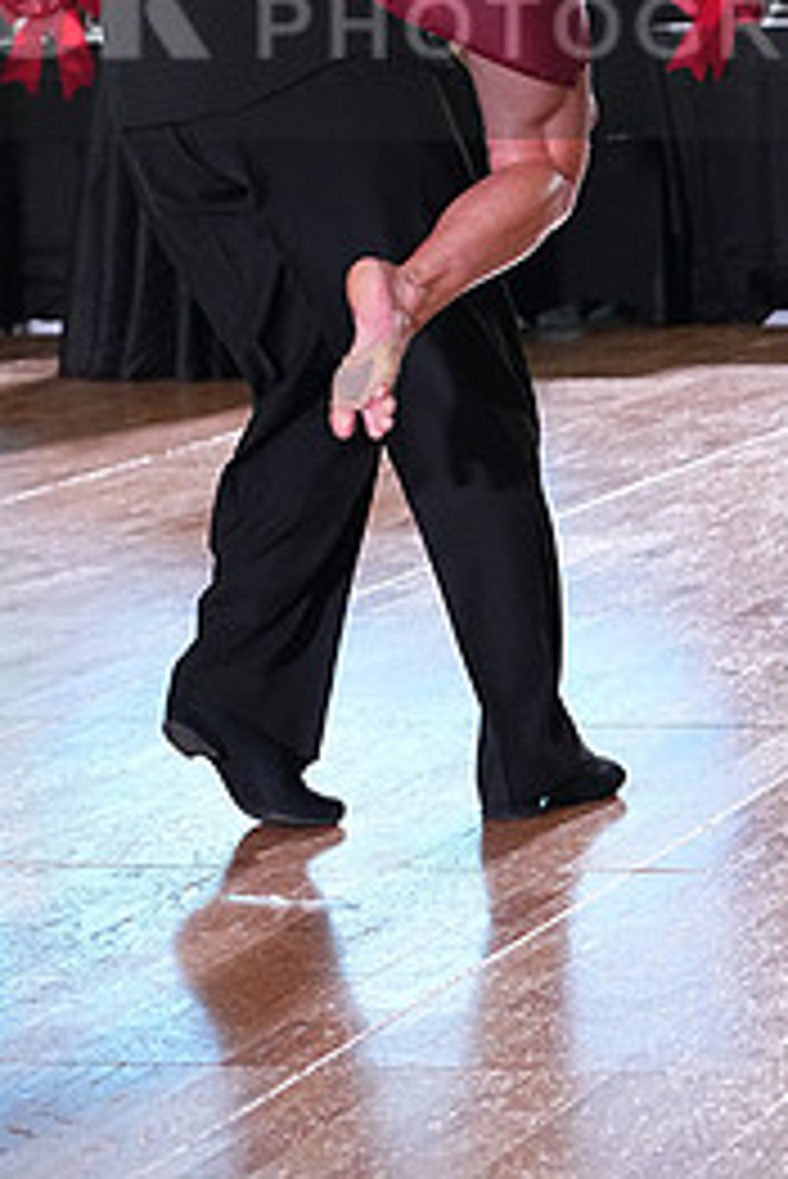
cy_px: -9
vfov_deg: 11.5
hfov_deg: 7.8
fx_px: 5803
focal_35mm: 177
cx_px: 529
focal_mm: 80
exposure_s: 1/400
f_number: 5
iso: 6400
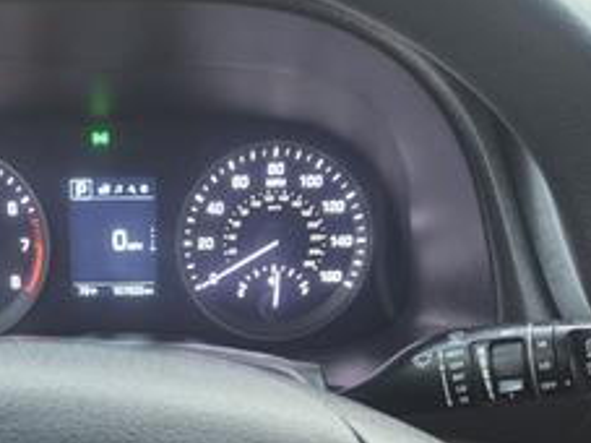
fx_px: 870
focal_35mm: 51
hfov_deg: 36.4
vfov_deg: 27.5
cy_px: 399
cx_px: 133
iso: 1600
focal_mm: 6.3
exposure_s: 1/40
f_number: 1.7
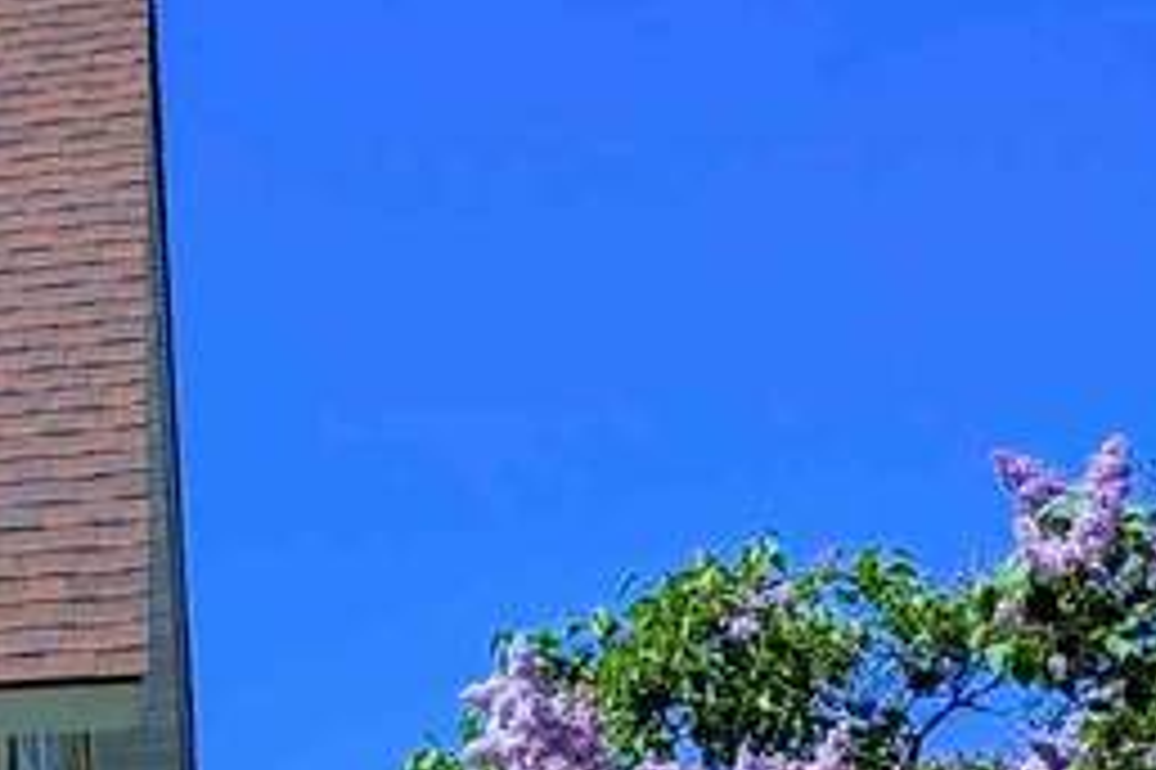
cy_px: 1252
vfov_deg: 10.5
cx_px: -1248
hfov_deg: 13.7
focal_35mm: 124
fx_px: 3979
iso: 18
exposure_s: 1/1066
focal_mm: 6.9
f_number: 1.68
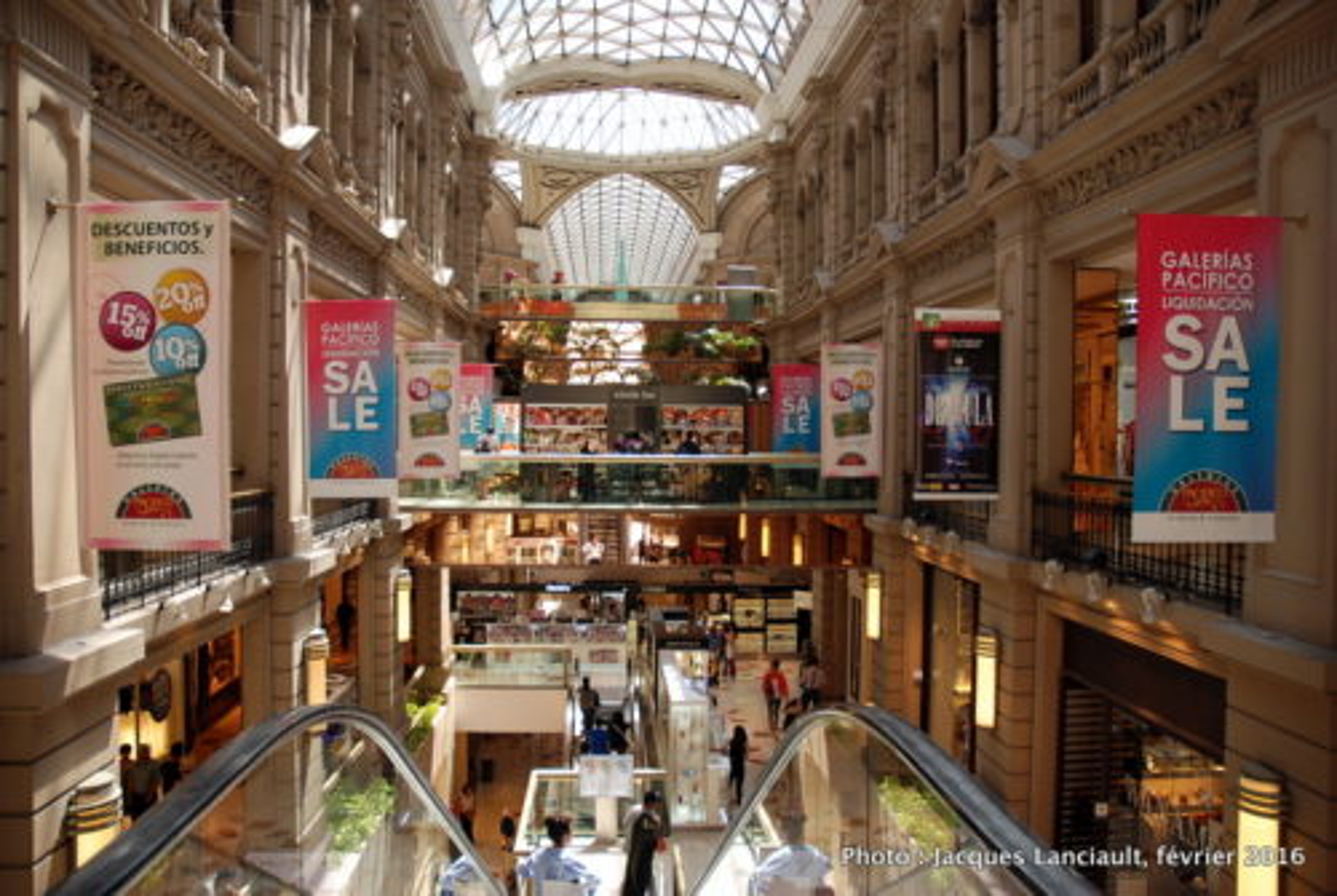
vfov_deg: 48.1
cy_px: 448
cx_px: 668
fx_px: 1004
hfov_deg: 67.3
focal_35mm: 27
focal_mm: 18
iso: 100
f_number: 3.5
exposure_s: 1/25
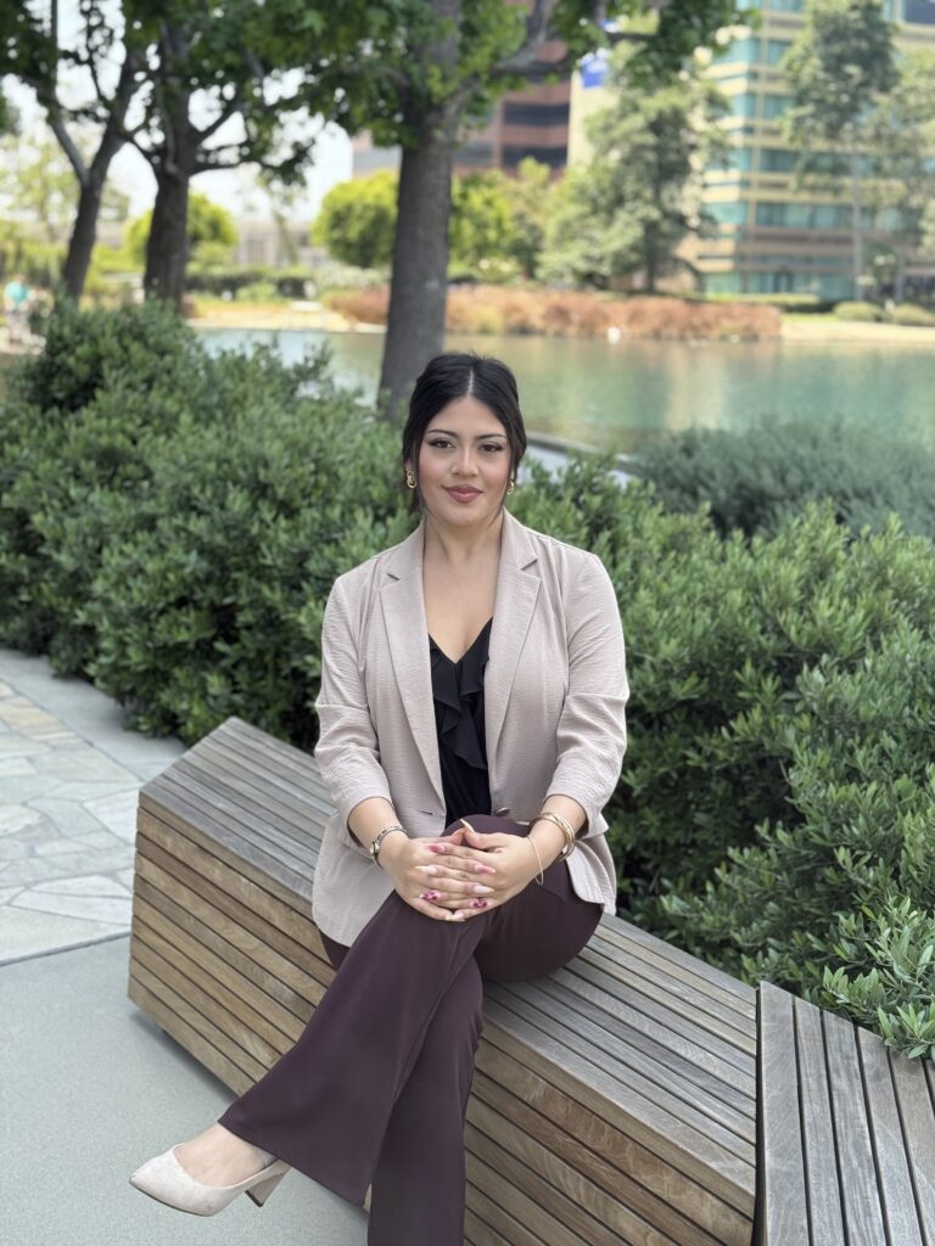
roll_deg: -1.7
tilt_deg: -10.6
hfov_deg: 30.3
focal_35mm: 48
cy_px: 623
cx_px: 468
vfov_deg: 39.7
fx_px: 1729
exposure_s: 1/592
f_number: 1.78
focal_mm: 6.76
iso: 80
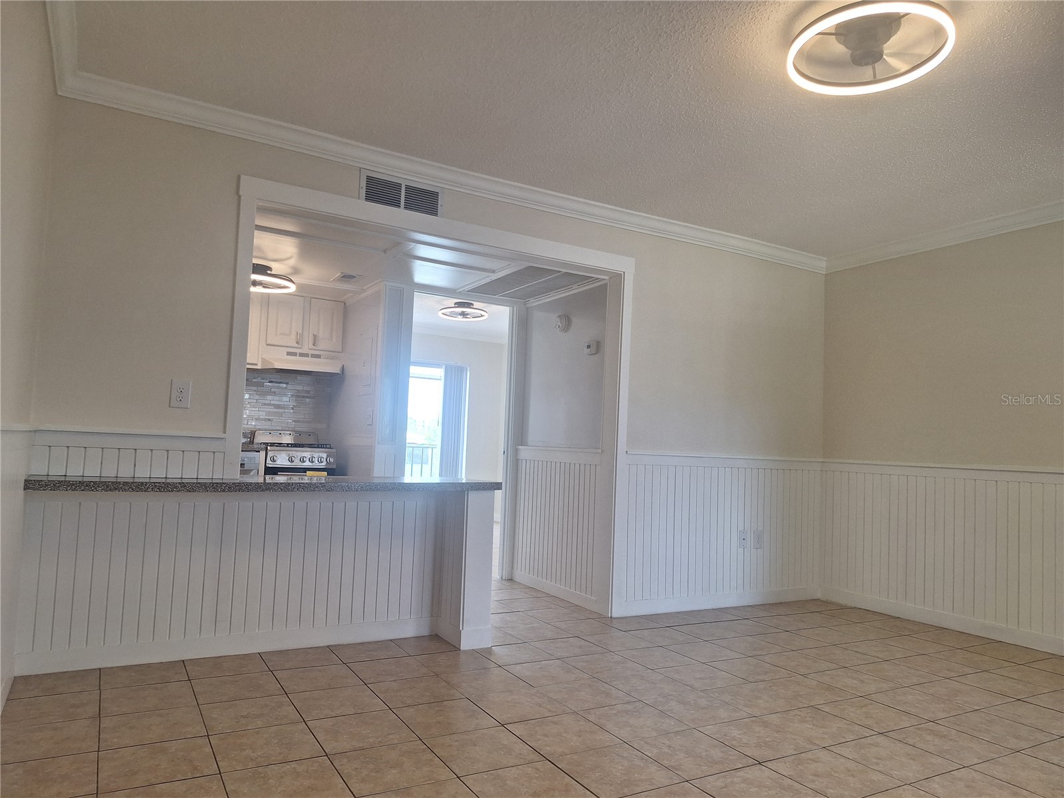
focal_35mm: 23
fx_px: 707
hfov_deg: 73.9
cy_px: 399
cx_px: 532
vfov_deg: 58.9
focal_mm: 5.54
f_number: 1.8
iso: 80
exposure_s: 1/60
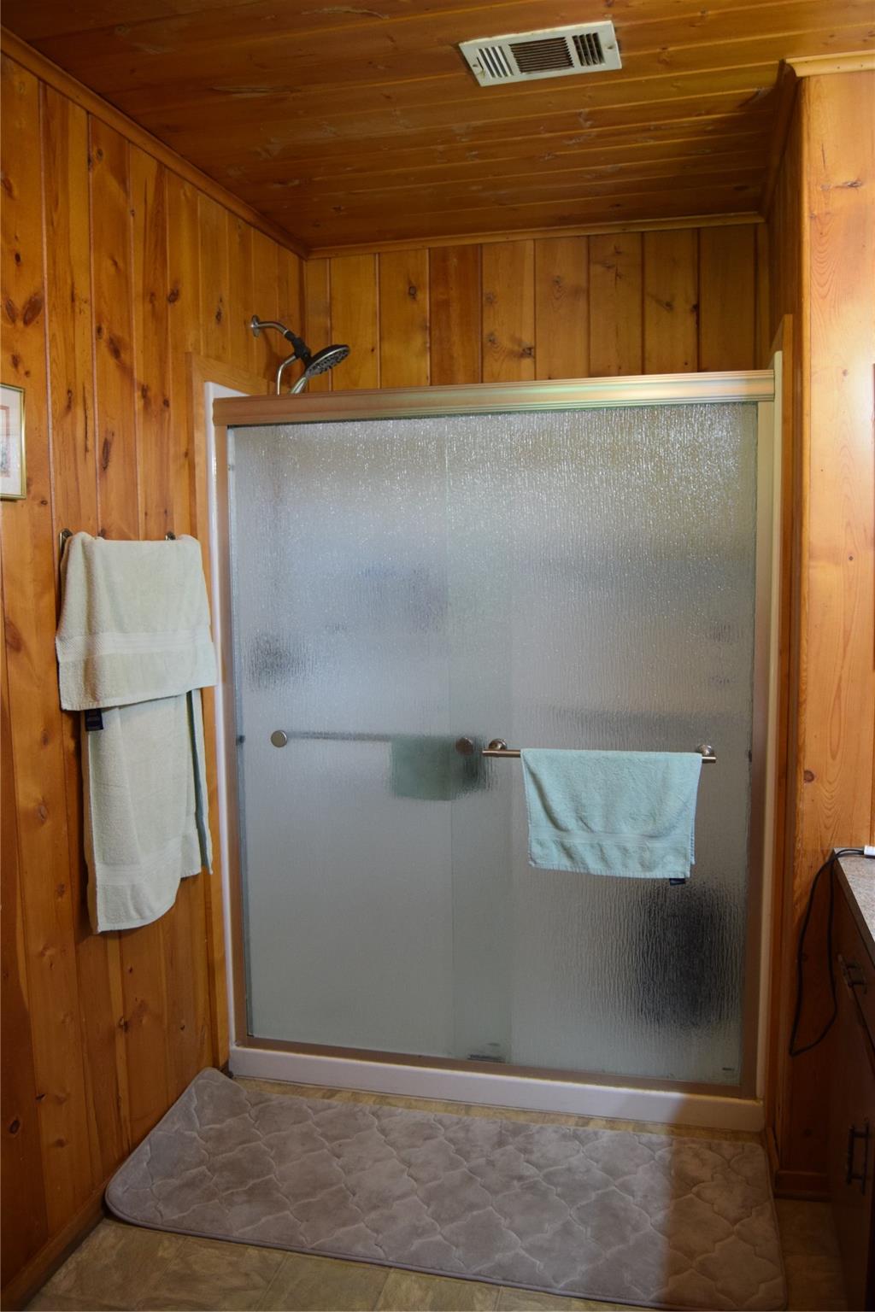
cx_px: 438
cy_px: 656
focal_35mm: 27
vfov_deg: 67.4
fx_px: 984
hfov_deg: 47.9
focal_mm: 18
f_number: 3.5
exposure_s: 1/60
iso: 1100
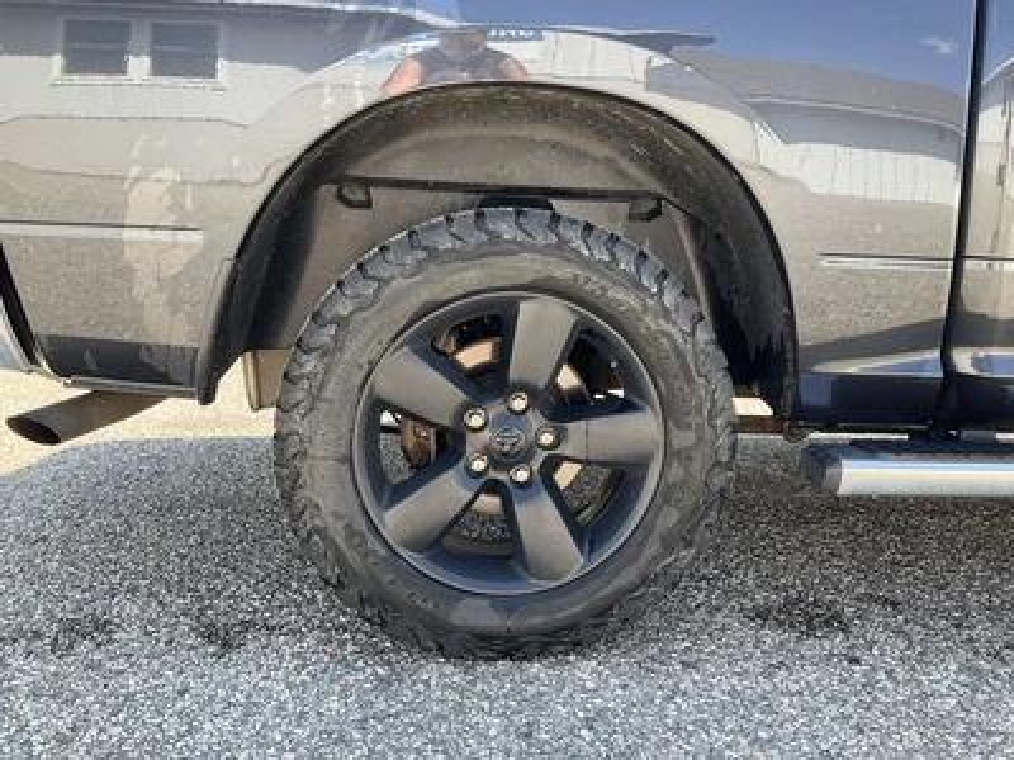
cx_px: 507
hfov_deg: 61.7
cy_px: 380
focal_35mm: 29
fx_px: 849
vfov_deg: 48.2
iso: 32
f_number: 1.8
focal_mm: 3
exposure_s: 1/172
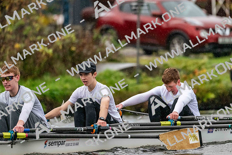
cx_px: 116
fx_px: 2578
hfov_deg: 5.2
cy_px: 78
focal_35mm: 400
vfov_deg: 3.4
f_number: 4.5
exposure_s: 1/2000
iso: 7200
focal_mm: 400
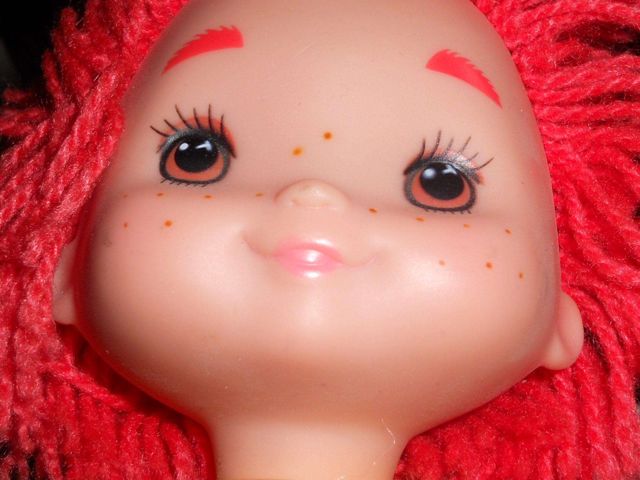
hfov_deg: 32.7
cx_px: 328
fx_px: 1091
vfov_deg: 24.8
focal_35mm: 59
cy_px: 208
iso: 80
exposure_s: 1/25
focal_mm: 5.8
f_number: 8.8
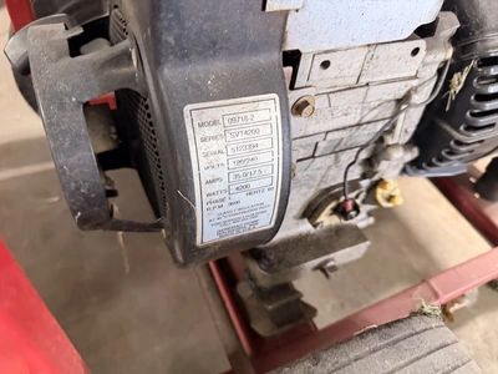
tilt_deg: -47.5
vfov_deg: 56.8
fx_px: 345
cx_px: 249
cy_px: 187
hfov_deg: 71.6
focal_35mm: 24
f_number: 1.78
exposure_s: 1/60
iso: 800
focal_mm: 6.76
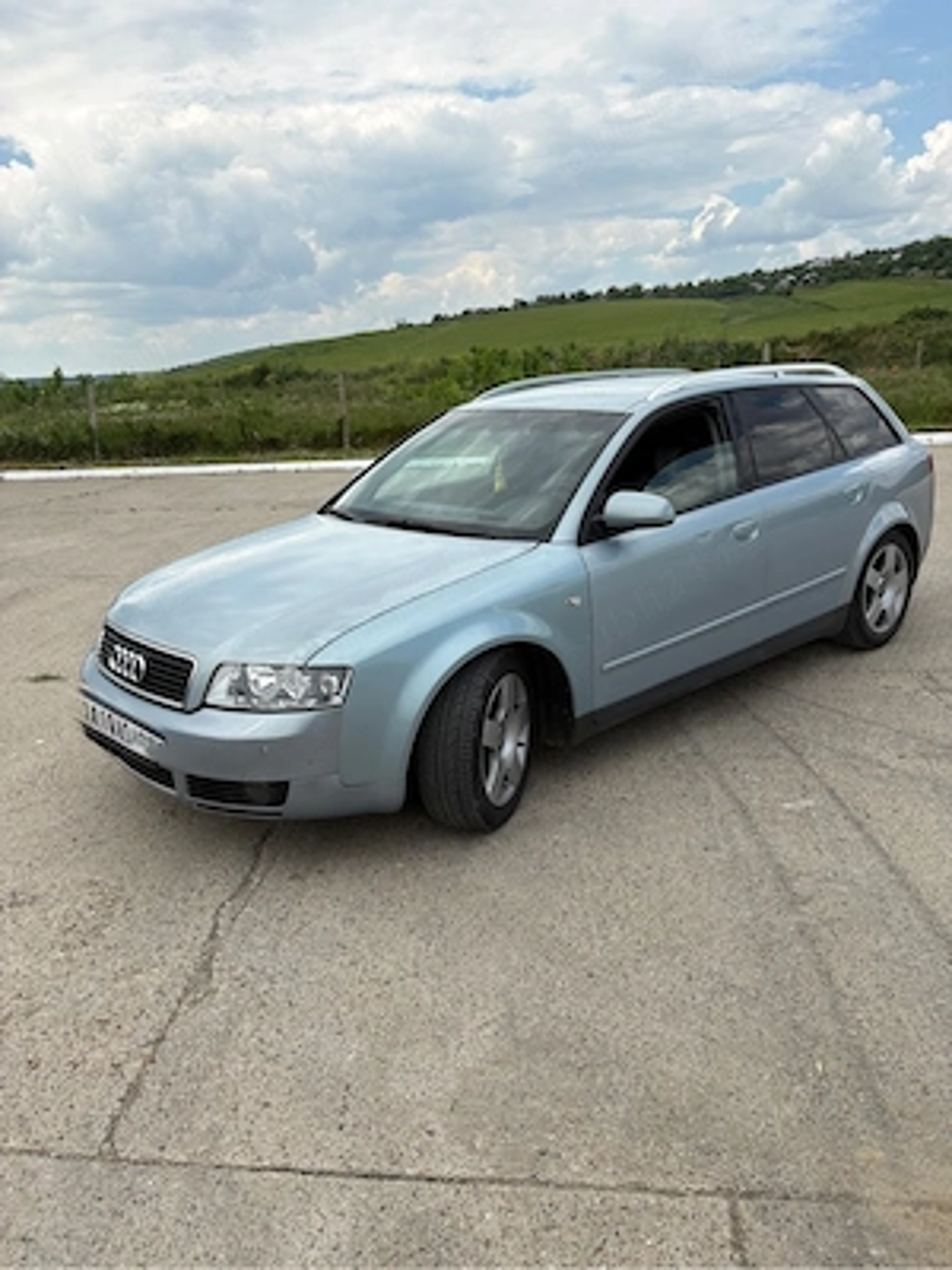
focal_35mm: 26
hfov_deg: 53.1
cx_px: 476
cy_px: 635
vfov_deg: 67.3
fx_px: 953
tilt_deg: -15.7
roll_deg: +5.0
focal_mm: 5.96
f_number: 1.6
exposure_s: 1/2865
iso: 50
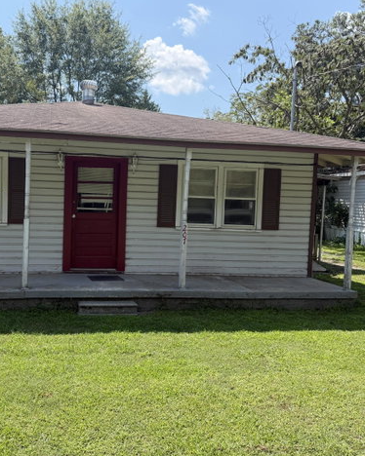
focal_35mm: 32
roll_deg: -0.7
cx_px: 115
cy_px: 224
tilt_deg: -3.0
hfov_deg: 44.9
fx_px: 432
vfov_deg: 55.7
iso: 100
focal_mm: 6.76
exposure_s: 1/2525
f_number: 1.78
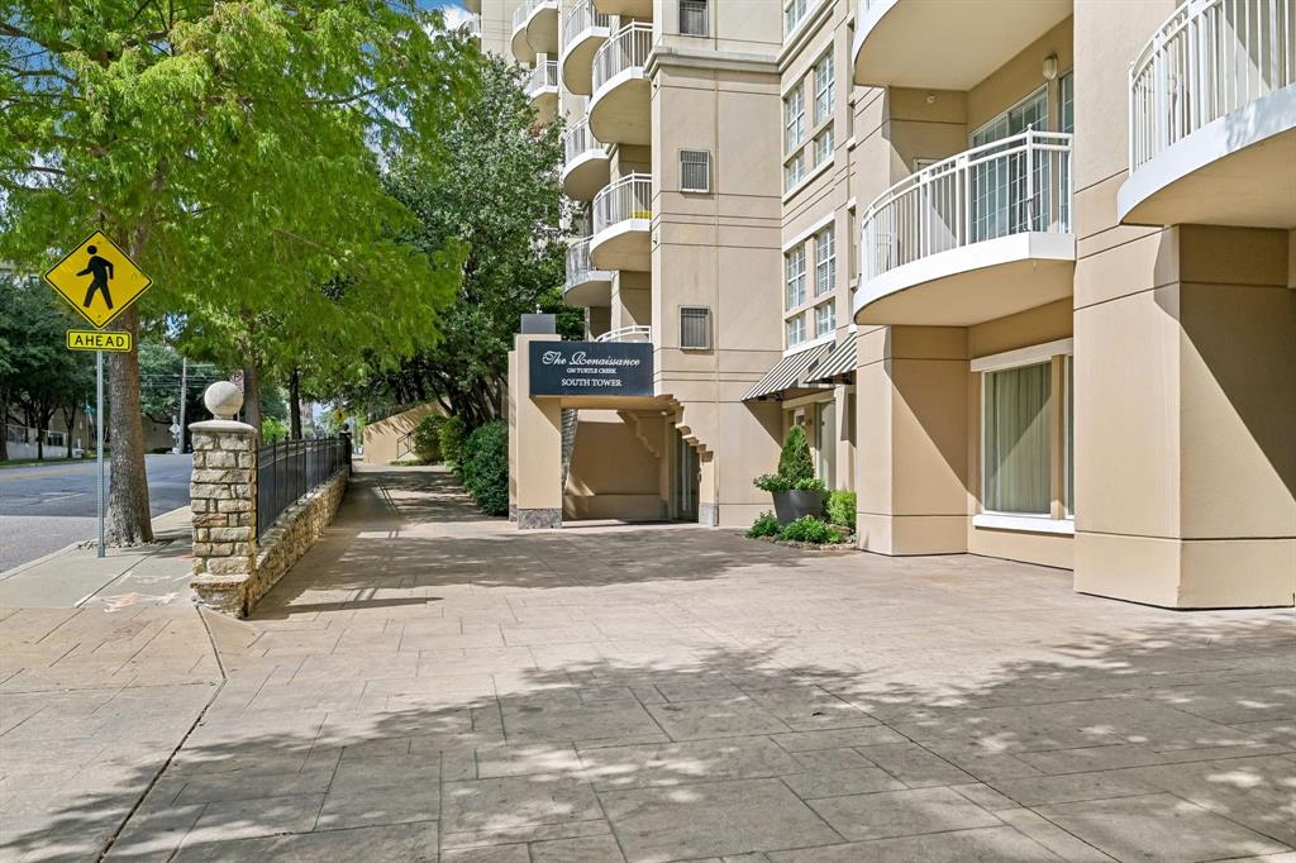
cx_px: 648
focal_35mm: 26
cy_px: 432
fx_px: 918
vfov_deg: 50.4
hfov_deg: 70.5
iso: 400
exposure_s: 1/1000
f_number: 8
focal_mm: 25.5
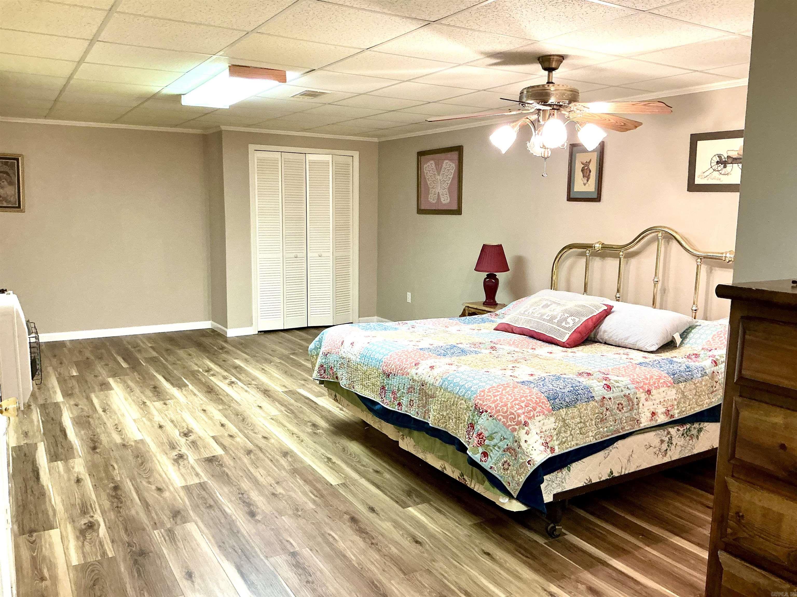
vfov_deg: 48.2
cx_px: 398
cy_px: 298
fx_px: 668
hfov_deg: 61.7
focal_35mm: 29
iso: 125
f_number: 1.8
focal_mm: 3
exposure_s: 1/60
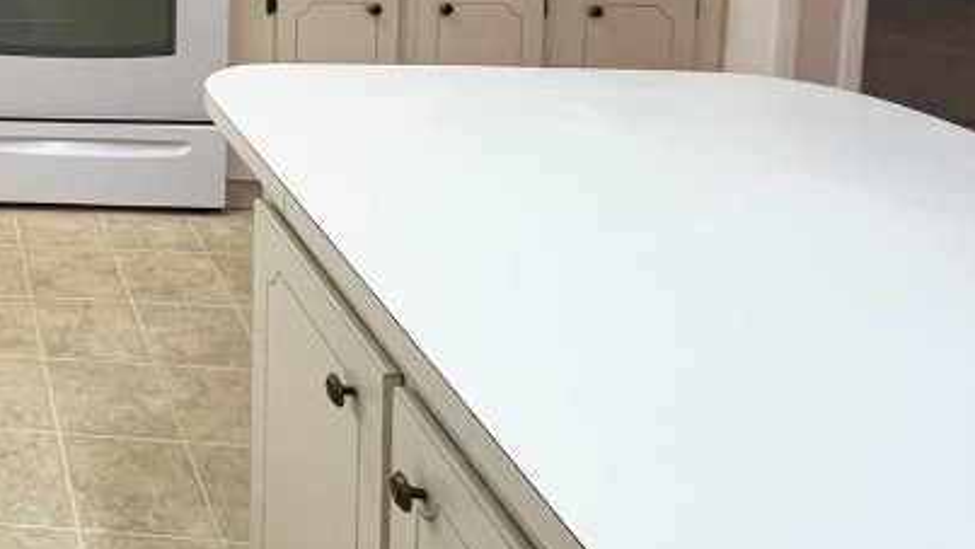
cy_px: -174
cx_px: -215
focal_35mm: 36
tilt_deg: -5.4
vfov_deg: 27.2
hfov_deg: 38.9
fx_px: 931
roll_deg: +2.0
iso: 200
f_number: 1.8
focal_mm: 1.57
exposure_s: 1/120
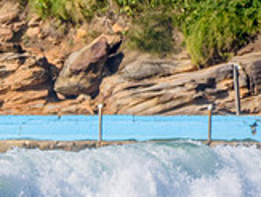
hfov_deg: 0.8
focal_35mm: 2561
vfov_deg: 0.6
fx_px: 19352
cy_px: 198
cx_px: -102
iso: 320
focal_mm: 500
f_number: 5.6
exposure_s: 1/2000
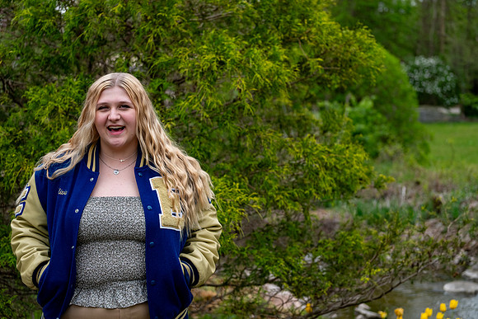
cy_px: 160
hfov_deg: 27.0
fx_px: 996
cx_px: 239
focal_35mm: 75
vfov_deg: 18.2
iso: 250
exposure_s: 1/500
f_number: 2.8
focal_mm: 50
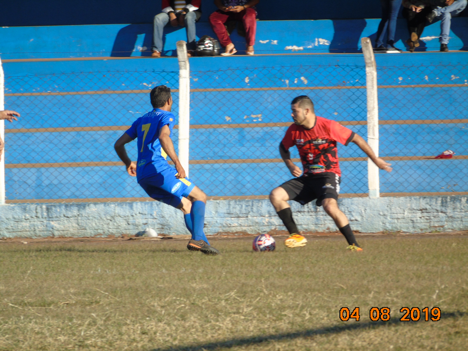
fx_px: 7422
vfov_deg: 2.7
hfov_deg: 3.6
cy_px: 176
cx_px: 234
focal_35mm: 549
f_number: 5.7
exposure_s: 1/250
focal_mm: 98
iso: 100
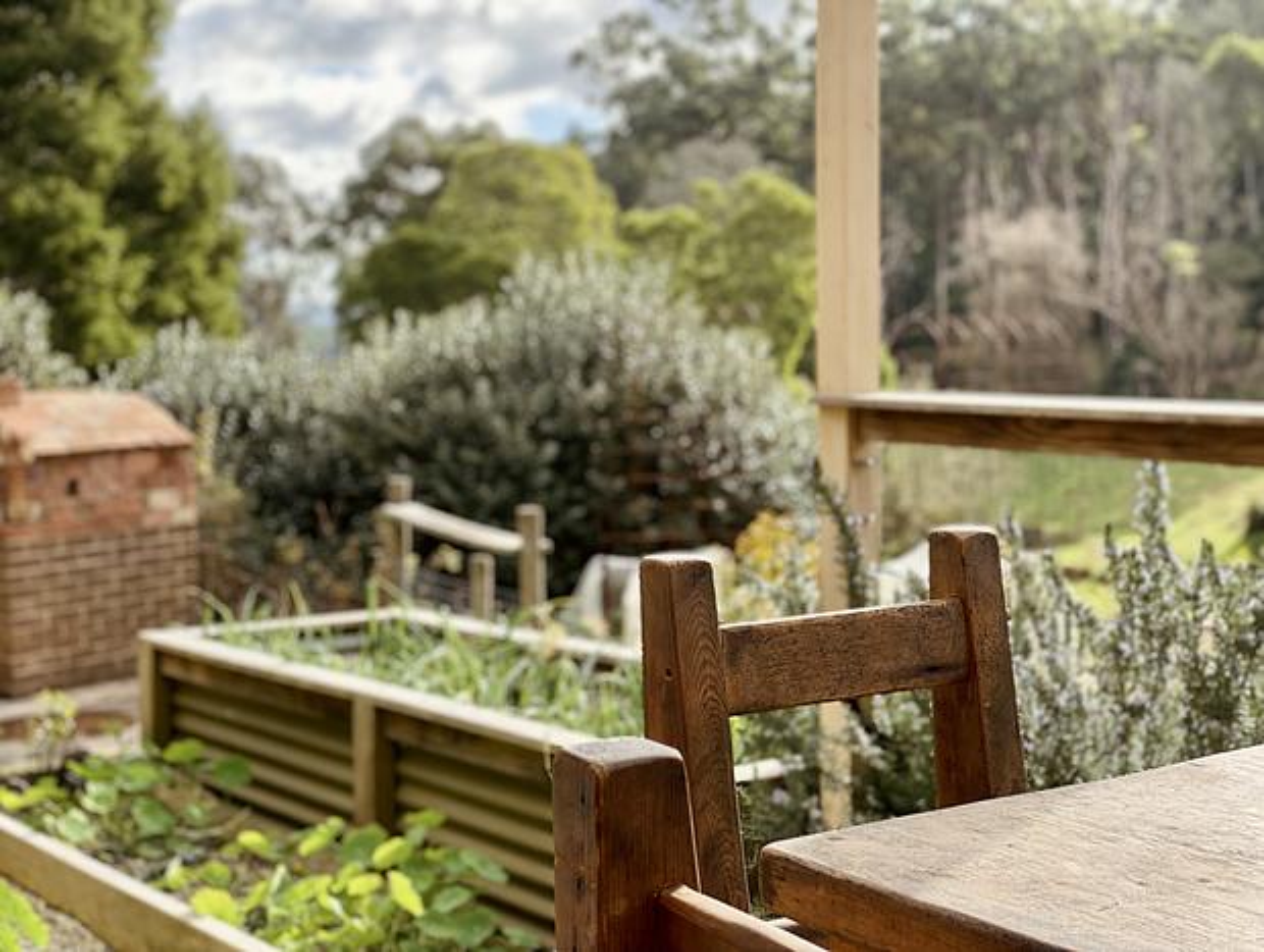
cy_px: 476
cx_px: 632
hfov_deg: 36.8
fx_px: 1902
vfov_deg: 28.1
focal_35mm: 52
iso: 20
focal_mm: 6
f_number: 2
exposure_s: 1/345
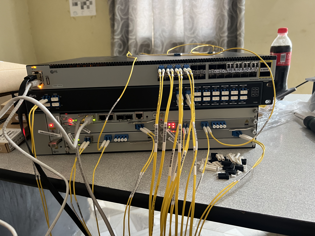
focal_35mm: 26
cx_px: 158
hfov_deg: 67.3
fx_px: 237
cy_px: 118
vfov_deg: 53.1
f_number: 1.5
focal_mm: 5.7
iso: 500
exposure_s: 1/56
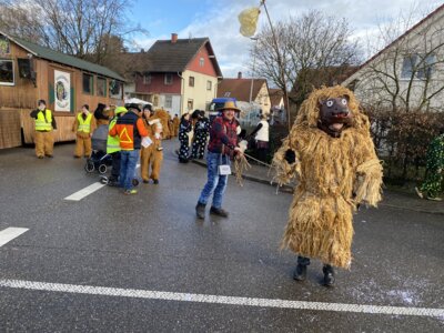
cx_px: 222
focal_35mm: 26
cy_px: 166
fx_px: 333
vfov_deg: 53.1
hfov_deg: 67.3
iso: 32
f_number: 1.8
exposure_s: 1/562
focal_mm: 4.25
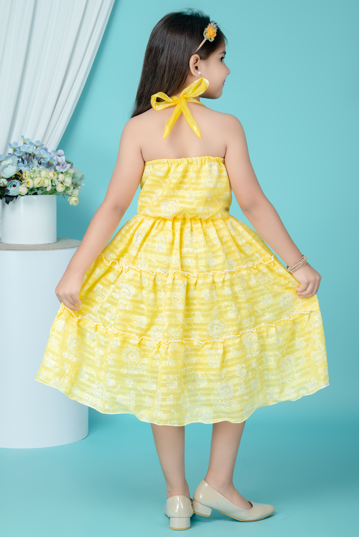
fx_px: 1270
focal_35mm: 85
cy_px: 268
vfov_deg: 23.9
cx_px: 180
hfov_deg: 16.1
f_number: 11
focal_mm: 85
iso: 400
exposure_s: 1/160
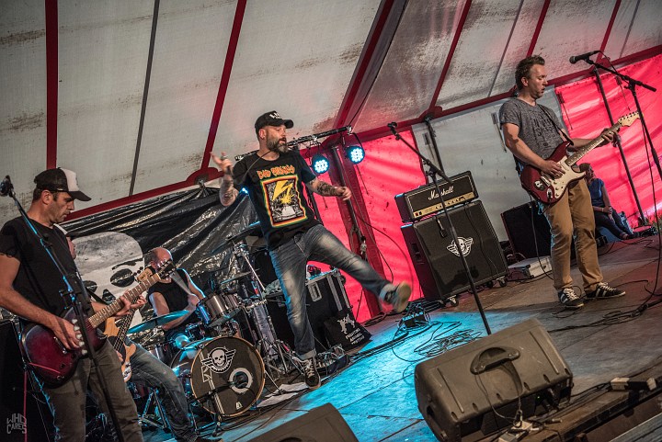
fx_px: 920
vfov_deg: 27.0
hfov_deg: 39.6
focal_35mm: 50
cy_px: 221
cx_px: 331
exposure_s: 1/100
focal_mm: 50
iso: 2000
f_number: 2.8
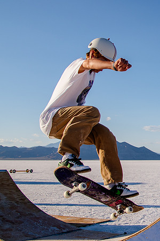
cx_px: 228
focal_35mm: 58
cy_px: 106
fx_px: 386
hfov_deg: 20.6
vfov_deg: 34.5
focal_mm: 24
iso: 200
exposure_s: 1/3200
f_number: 4
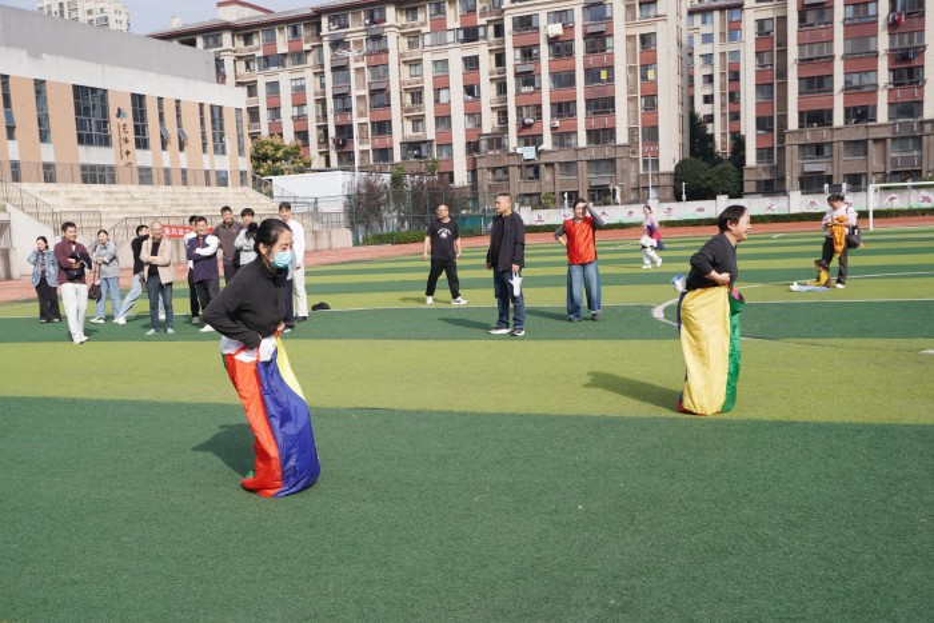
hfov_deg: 59.5
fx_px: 817
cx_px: 467
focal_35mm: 32
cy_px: 312
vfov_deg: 41.7
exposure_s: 1/500
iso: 100
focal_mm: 21
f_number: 7.1
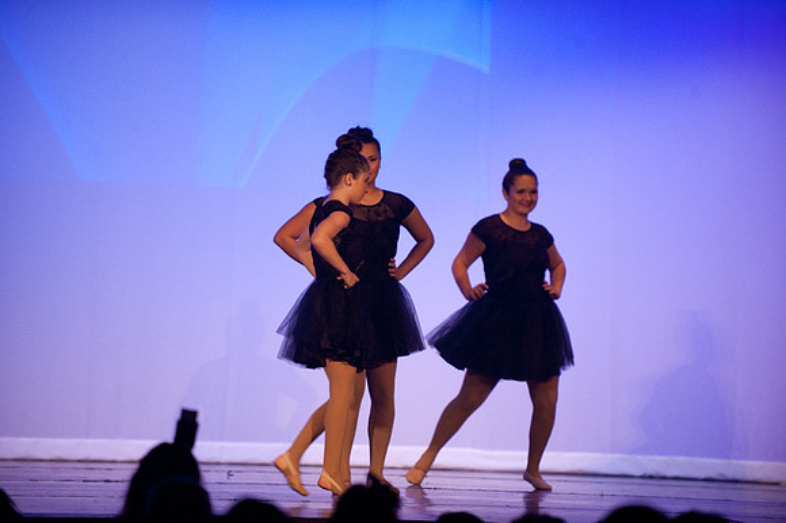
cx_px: 393
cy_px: 262
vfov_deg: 6.9
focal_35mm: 200
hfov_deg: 10.3
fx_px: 4364
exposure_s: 1/200
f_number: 2.8
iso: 3200
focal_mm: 200
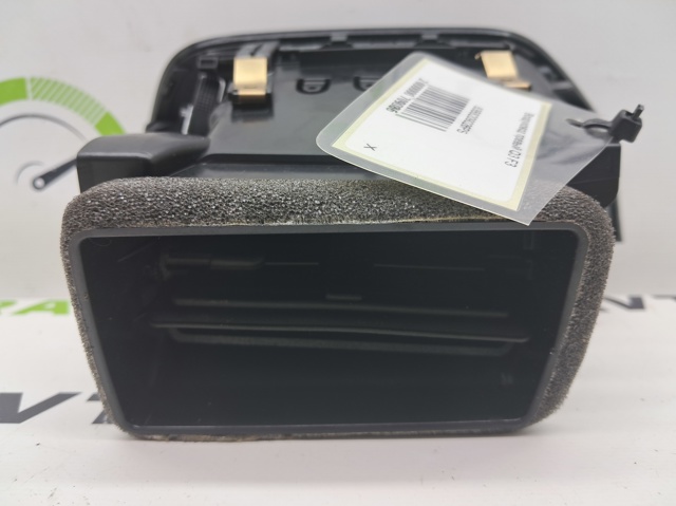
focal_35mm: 27
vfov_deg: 51.3
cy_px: 253
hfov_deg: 65.4
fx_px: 527
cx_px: 338
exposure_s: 1/50
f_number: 1.8
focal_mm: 4
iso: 50
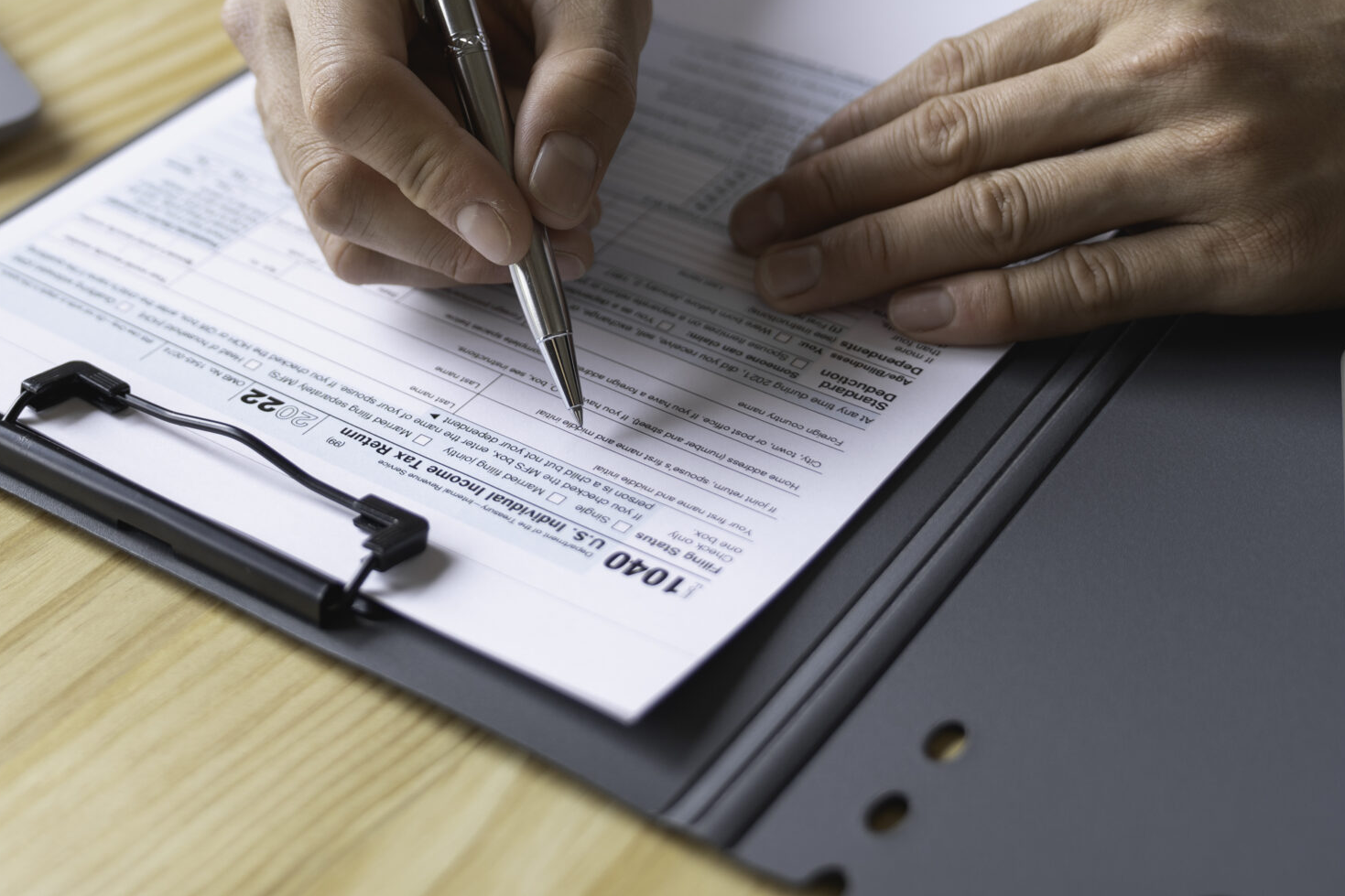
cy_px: 206
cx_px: 455
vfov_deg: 22.0
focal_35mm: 61
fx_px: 2279
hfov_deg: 32.6
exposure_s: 1/160
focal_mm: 35
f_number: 2.8
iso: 100
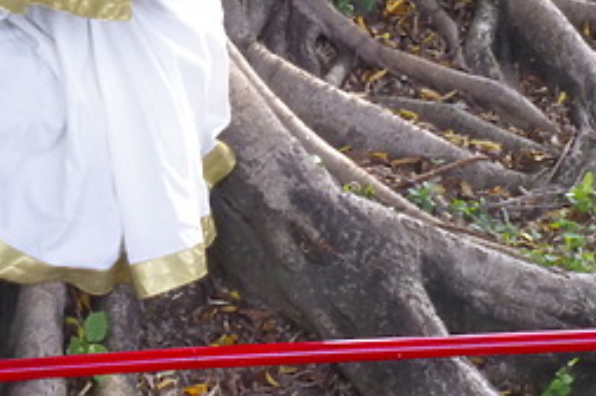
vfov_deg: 9.7
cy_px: -38
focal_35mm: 139
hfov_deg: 14.6
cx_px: 71
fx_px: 2298
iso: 2000
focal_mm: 30
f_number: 4.5
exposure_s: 1/30
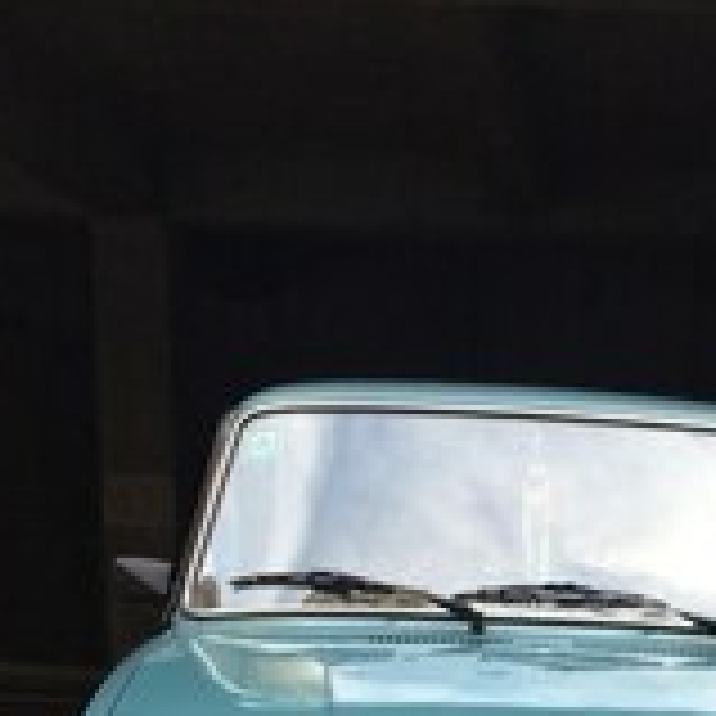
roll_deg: -0.3
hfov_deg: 21.2
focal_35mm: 80
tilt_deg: -15.8
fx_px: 1872
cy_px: 1099
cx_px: 630
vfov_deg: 18.9
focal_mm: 4.15
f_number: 2.2
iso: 40
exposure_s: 1/50
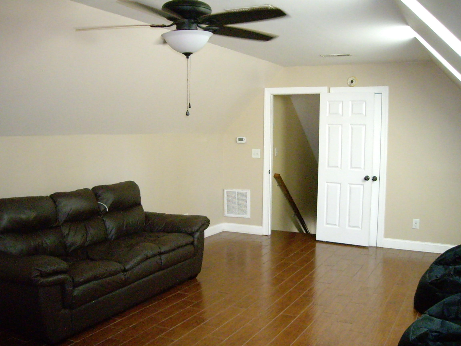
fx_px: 506
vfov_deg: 37.7
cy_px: 173
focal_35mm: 38
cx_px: 230
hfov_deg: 49.0
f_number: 2.7
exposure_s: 1/125
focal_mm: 6.2
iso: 800
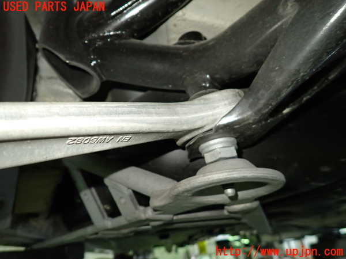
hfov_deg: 69.4
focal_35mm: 25
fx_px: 250
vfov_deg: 54.9
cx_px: 173
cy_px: 130
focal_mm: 4.5
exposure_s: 1/30
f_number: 2
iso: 400
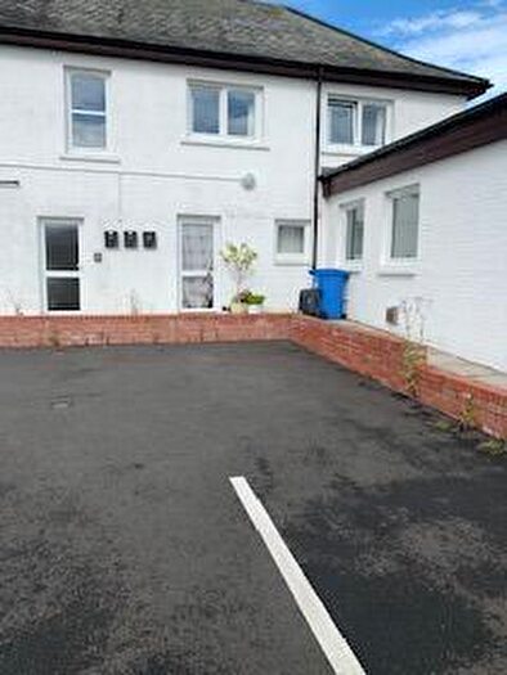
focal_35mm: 26
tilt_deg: -6.5
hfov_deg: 53.1
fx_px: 508
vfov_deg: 67.3
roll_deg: -2.2
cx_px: 254
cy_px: 338
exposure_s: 1/1689
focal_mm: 4.25
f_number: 1.8
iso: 25
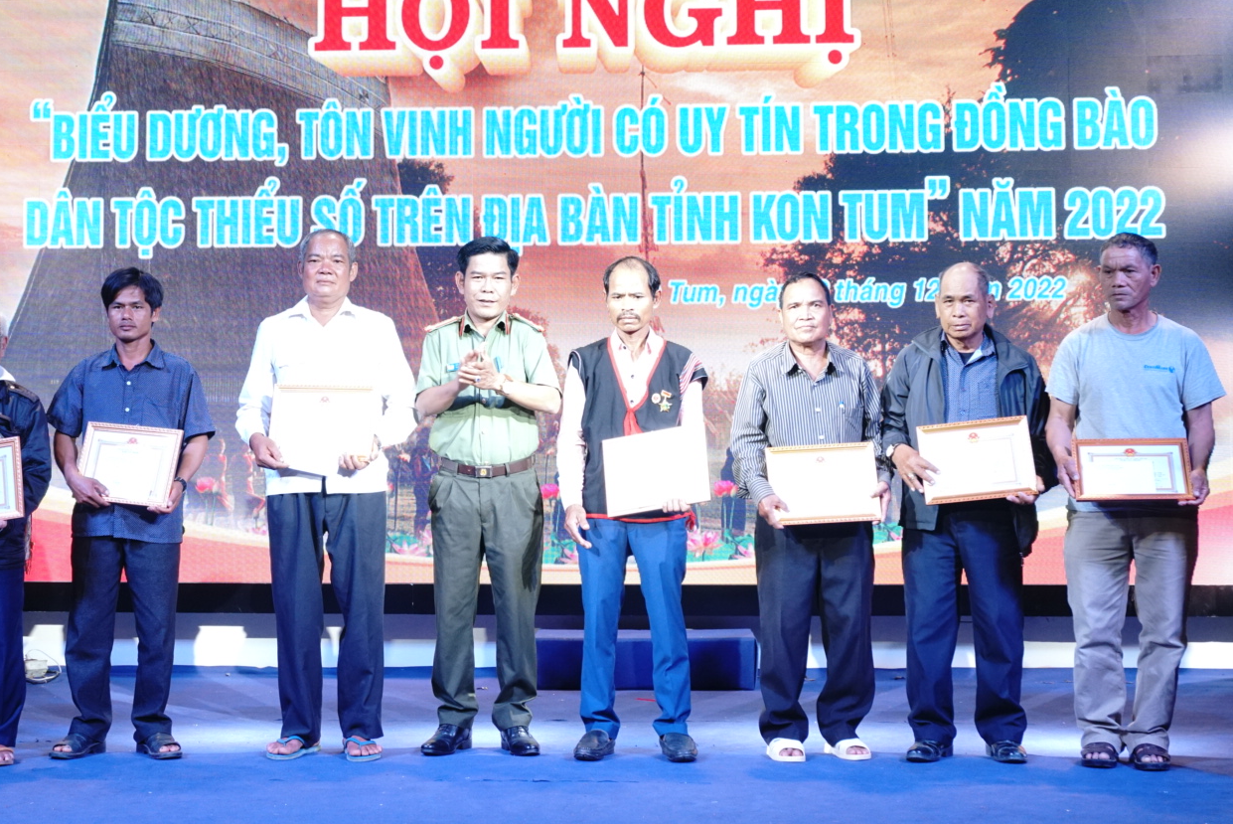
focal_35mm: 57
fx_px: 1941
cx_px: 496
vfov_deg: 23.9
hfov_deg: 35.1
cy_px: 351
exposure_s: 1/125
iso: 1000
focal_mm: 29
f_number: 6.3
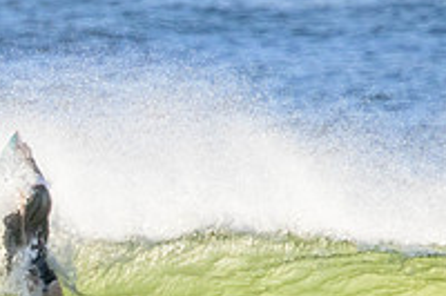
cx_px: -120
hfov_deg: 0.9
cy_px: 373
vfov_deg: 0.6
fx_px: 28767
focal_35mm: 2324
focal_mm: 800
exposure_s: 1/2000
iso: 1600
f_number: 11
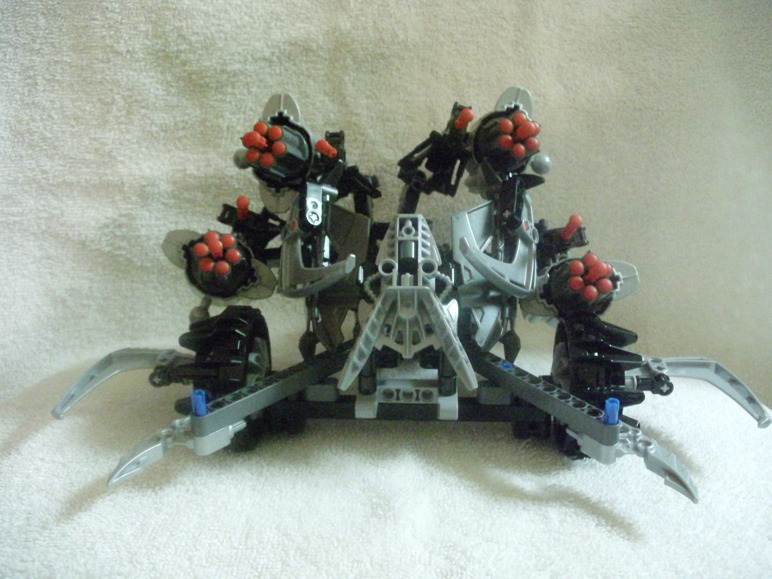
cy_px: 290
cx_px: 386
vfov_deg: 37.7
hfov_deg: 49.0
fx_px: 847
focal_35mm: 38
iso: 1600
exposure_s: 1/14
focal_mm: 6.3
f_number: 3.1
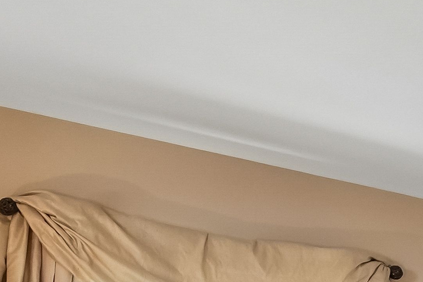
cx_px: 847
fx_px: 1069
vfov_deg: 11.3
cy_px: 760
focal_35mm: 91
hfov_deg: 16.8
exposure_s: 1/20
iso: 1000
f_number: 7.1
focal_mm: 14
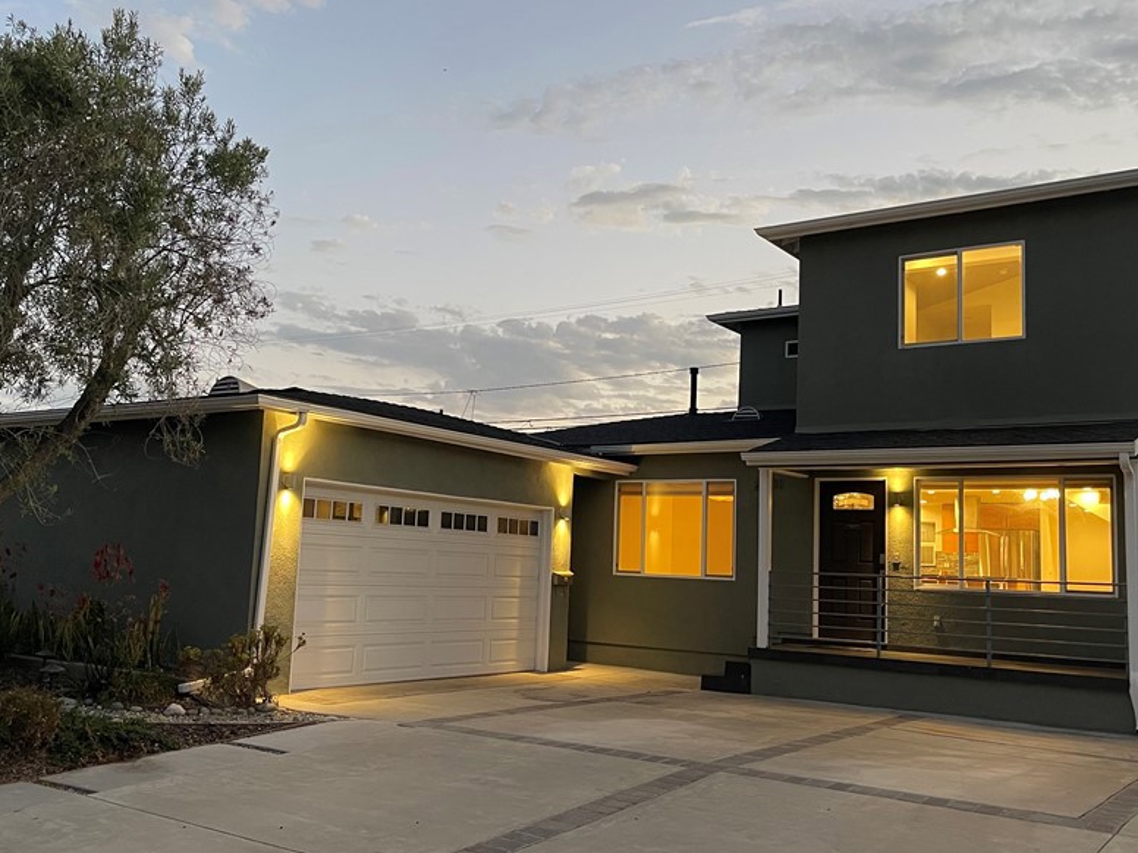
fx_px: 1085
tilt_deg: +5.7
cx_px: 559
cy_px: 421
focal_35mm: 33
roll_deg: -3.1
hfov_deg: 55.3
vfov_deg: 42.9
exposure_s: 1/60
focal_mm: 5.1
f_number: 1.6
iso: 250
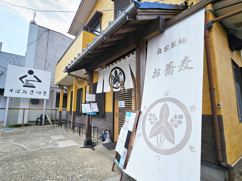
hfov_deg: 106.2
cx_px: 121
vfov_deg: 89.9
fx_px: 91
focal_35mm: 13
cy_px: 90
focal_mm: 2.2
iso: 50
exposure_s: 1/2977
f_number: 2.2
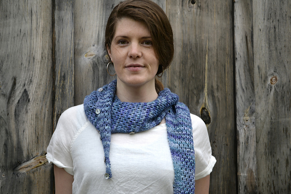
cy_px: 97
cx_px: 146
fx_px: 667
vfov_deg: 16.6
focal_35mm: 82
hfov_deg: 24.6
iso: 360
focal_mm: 55
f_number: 5.6
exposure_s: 1/125
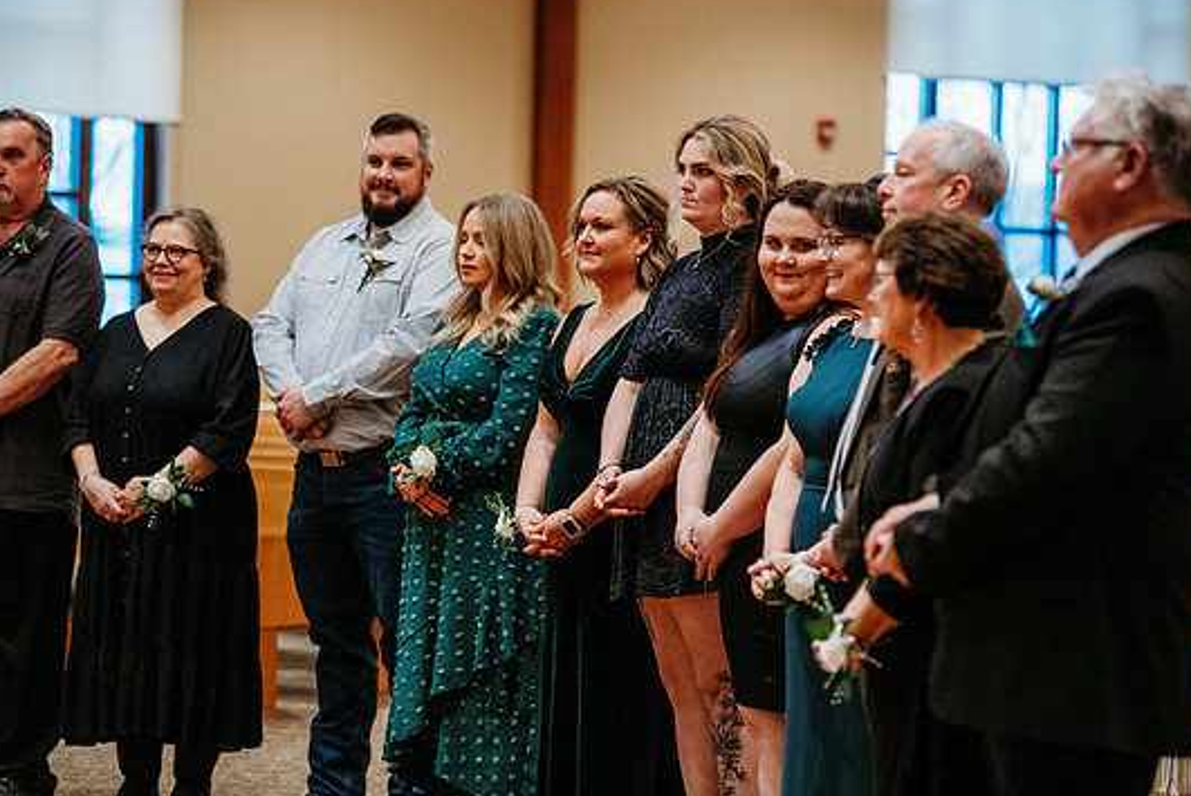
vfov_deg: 10.5
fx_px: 4337
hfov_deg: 15.6
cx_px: 615
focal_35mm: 131
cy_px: 369
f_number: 2.8
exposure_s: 1/250
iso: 2000
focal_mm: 120
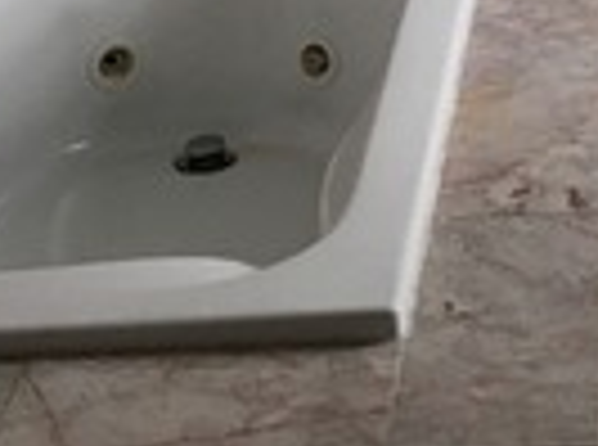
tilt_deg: -12.0
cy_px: -487
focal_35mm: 140
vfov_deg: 9.7
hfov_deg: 13.2
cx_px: 944
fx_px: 2412
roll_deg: -1.3
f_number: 2.2
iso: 40
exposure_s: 1/30
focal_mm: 4.15
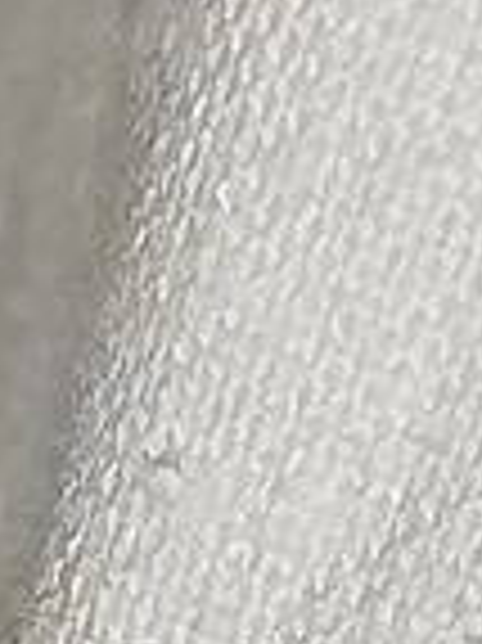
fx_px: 7995
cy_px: 1419
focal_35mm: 430
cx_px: -198
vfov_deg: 4.5
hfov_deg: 3.4
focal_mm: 5.31
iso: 100
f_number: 1.7
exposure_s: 1/50
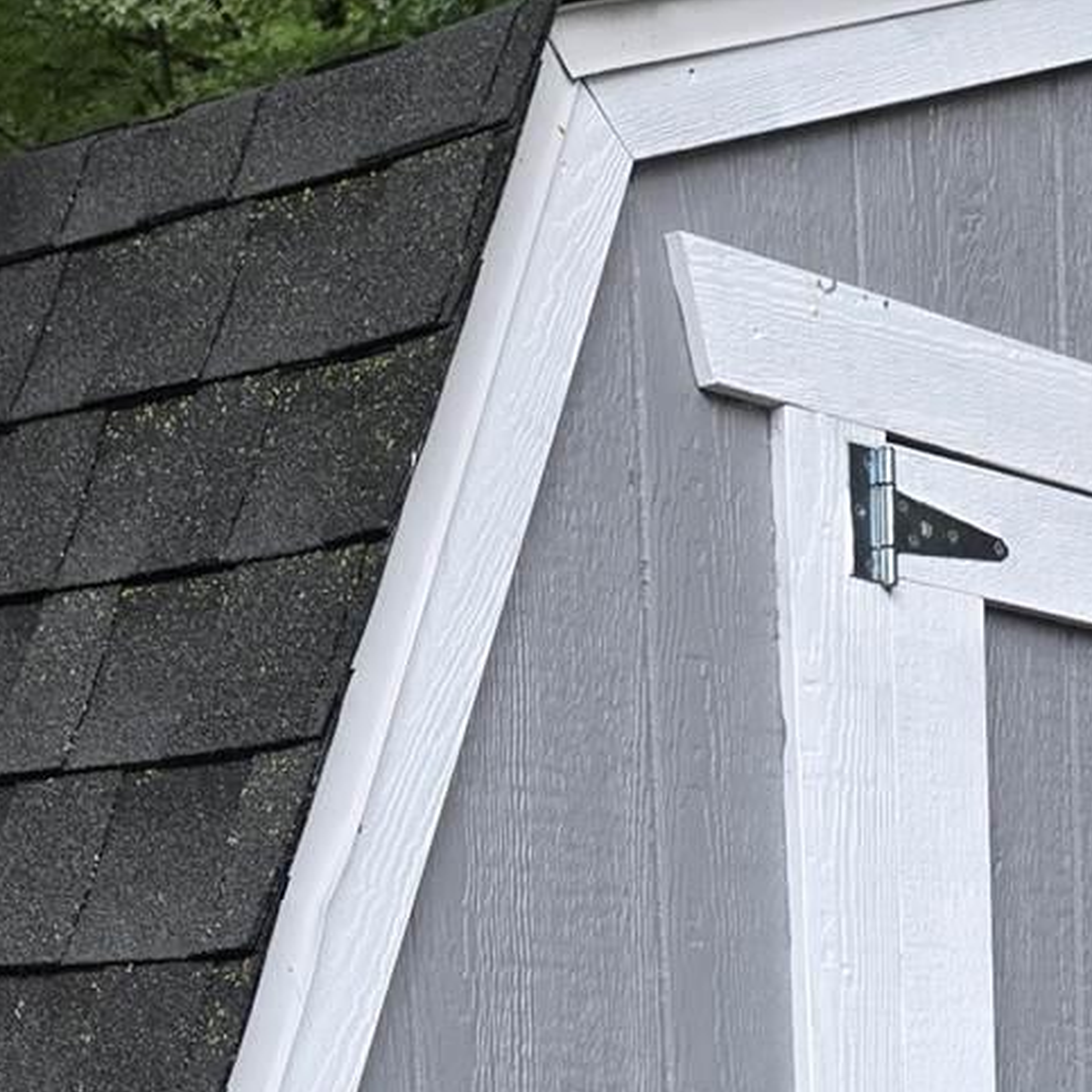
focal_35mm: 97
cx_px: 1653
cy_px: 1949
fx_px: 3462
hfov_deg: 16.3
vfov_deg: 15.5
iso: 100
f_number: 1.8
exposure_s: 1/180
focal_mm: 5.4
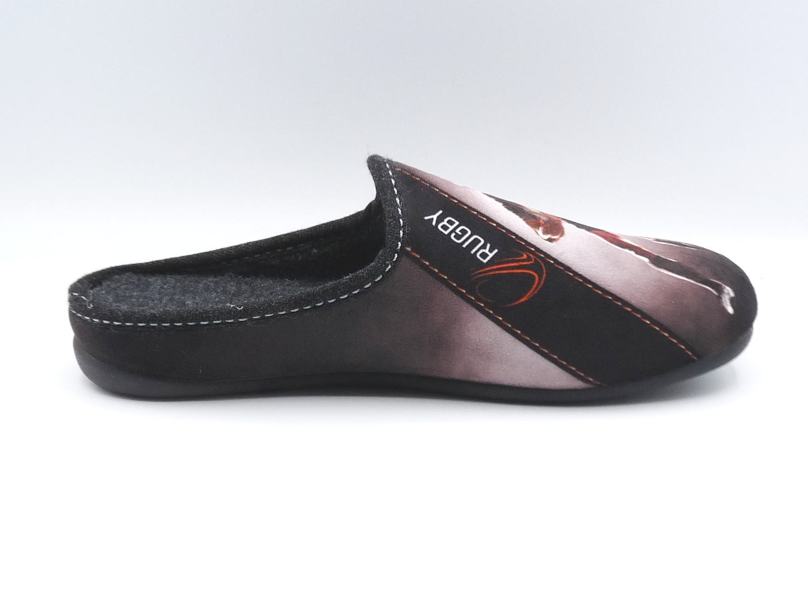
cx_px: 404
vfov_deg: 24.8
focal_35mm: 59
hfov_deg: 32.7
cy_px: 303
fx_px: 1377
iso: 100
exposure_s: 1/160
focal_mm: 6
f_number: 4
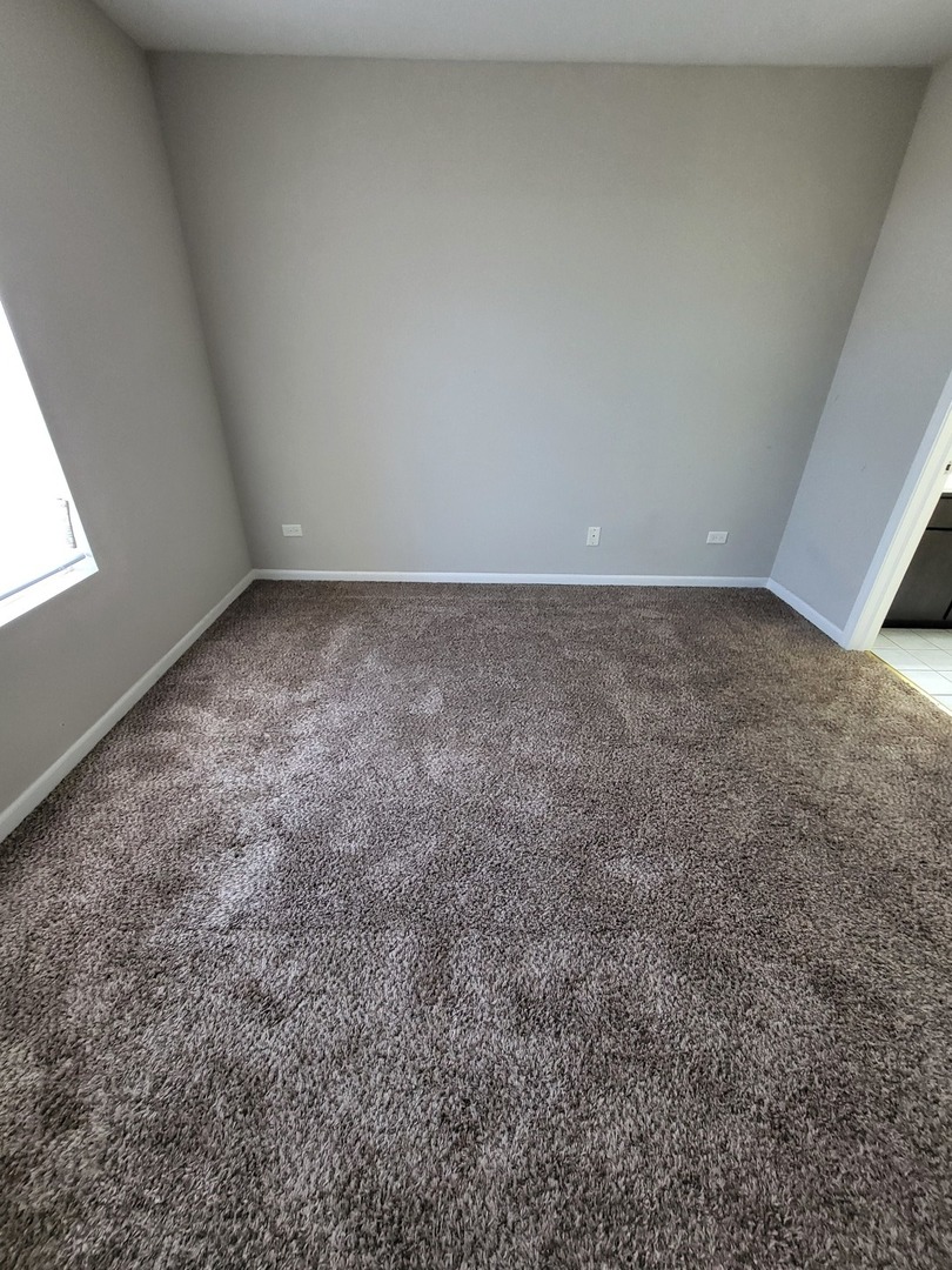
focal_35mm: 13
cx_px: 476
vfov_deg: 106.2
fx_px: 477
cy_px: 635
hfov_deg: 89.9
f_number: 2.2
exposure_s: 1/40
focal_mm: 1.74
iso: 320
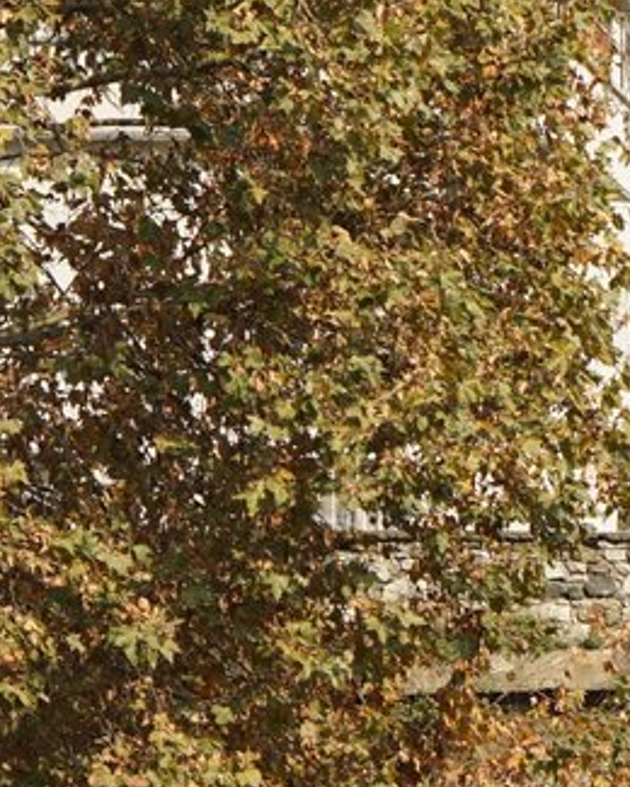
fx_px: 5384
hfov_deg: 6.3
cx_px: 1590
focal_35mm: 231
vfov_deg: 8.3
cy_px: 815
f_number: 5.6
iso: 100
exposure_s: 1/320
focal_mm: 50
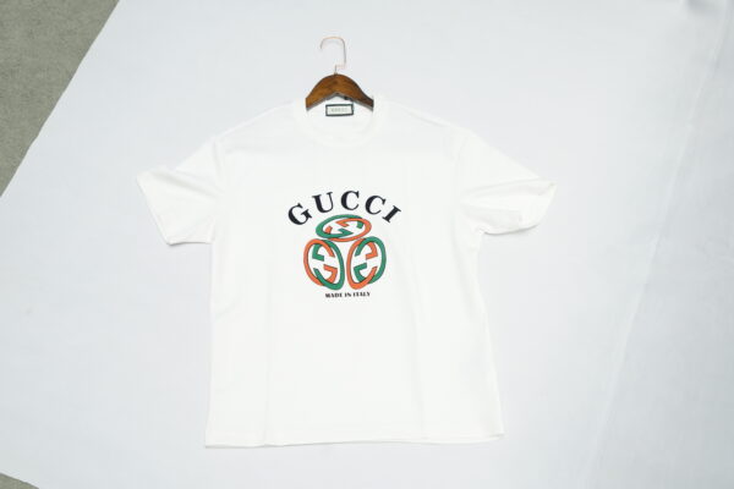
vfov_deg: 27.0
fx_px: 1019
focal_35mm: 50
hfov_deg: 39.6
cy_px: 244
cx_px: 367
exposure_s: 1/200
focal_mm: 50
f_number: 4
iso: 800
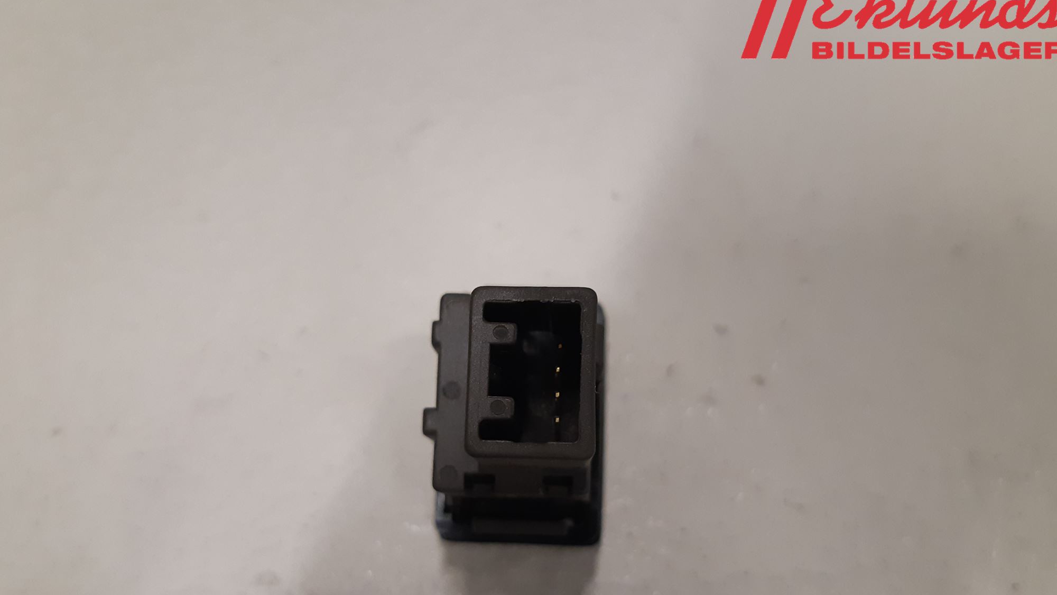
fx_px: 813
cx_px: 524
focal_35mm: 29
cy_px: 376
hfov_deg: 66.1
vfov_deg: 39.9
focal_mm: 3.93
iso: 200
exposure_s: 1/50
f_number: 1.7
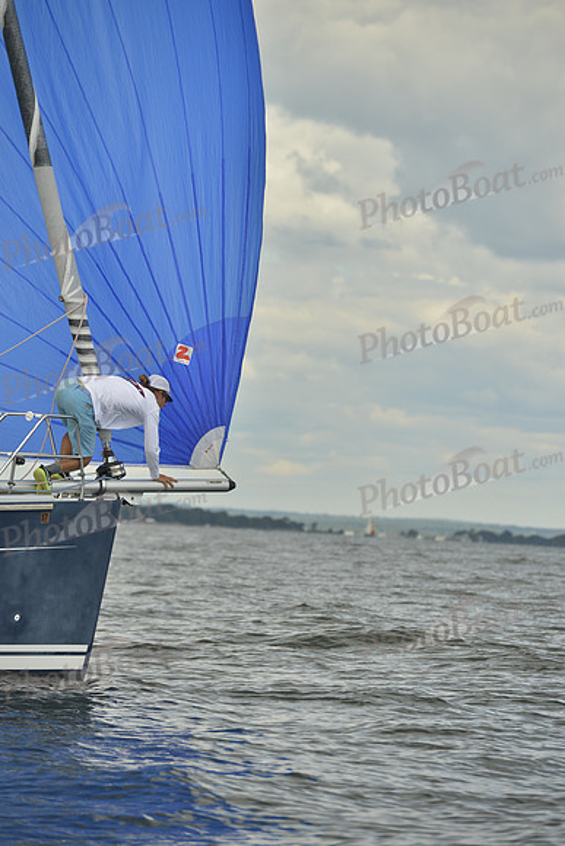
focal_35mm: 200
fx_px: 4705
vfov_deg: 10.3
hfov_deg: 6.9
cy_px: 423
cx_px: 282
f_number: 6.3
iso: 200
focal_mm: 200
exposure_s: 1/1000
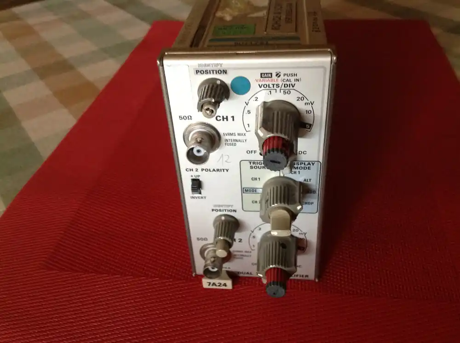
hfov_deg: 52.7
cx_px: 230
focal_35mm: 35
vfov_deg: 40.6
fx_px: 464
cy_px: 172
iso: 400
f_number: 2.4
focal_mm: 4.28
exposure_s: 1/15
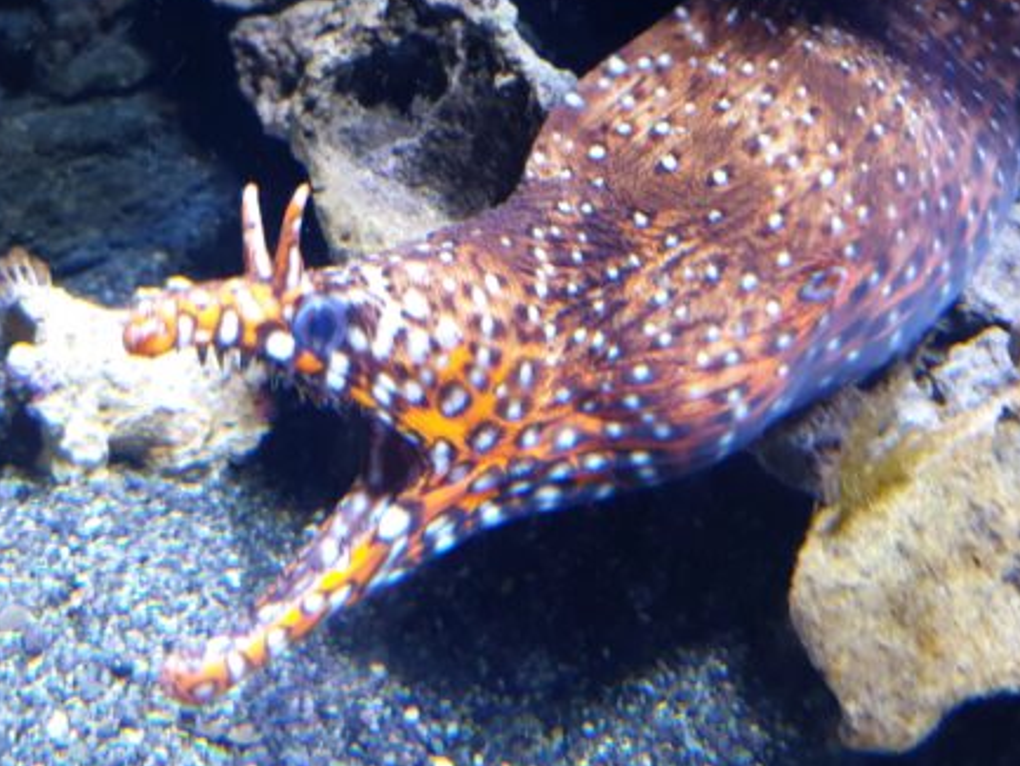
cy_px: 361
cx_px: 564
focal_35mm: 32
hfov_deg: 56.7
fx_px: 943
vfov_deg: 44.2
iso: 250
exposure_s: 1/12
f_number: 1.5
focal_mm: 4.3
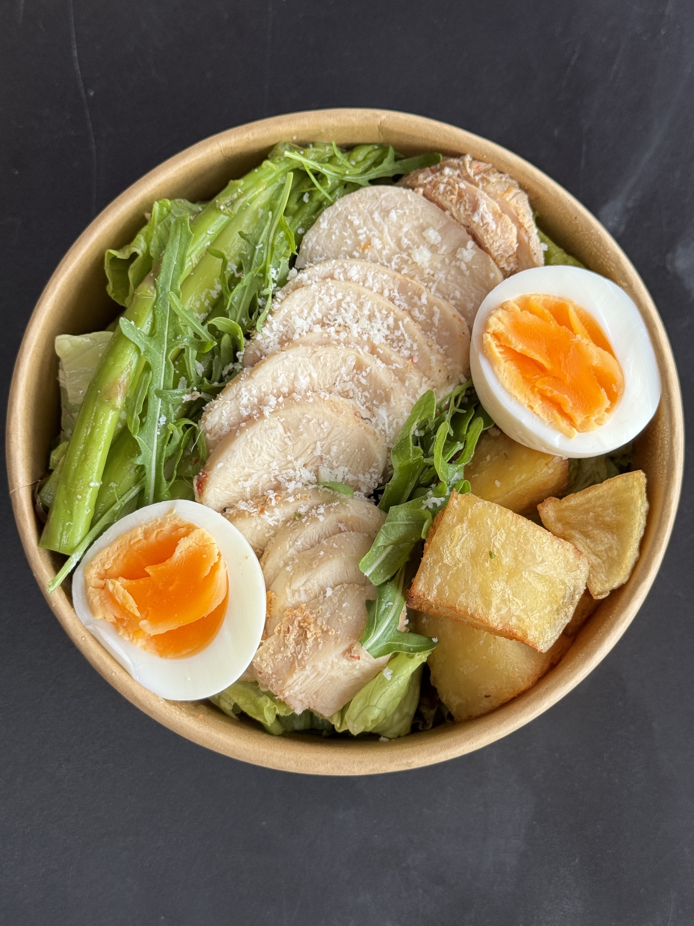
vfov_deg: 39.7
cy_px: 463
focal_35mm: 48
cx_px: 347
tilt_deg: -82.1
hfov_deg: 30.3
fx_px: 1283
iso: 64
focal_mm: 6.76
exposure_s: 1/283
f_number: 1.78
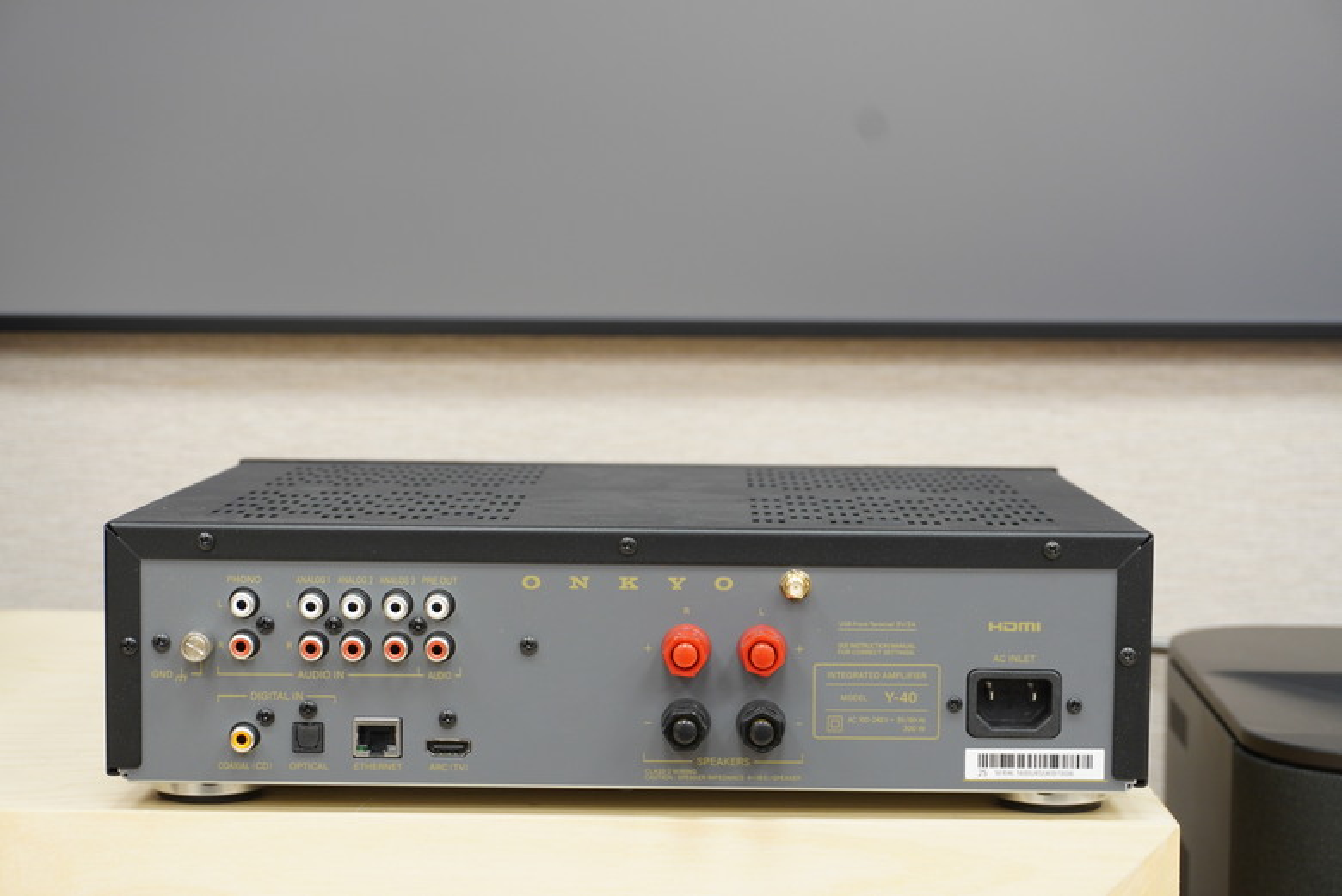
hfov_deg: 27.0
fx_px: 2797
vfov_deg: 18.2
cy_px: 448
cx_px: 671
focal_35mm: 75
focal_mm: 50
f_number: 7.1
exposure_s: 1/13
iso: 400
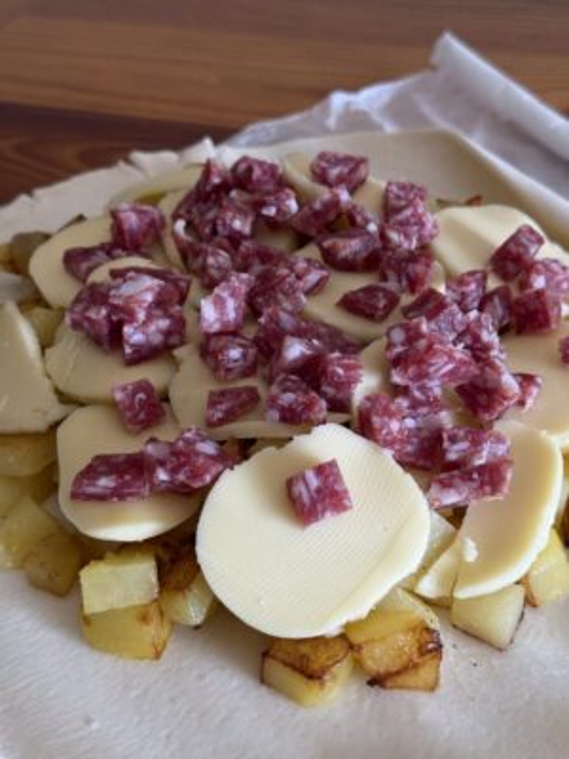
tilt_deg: -40.0
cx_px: 284
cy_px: 380
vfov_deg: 39.7
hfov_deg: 30.3
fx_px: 1052
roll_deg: +3.6
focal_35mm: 48
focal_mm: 6.76
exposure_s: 1/77
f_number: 1.78
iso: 100
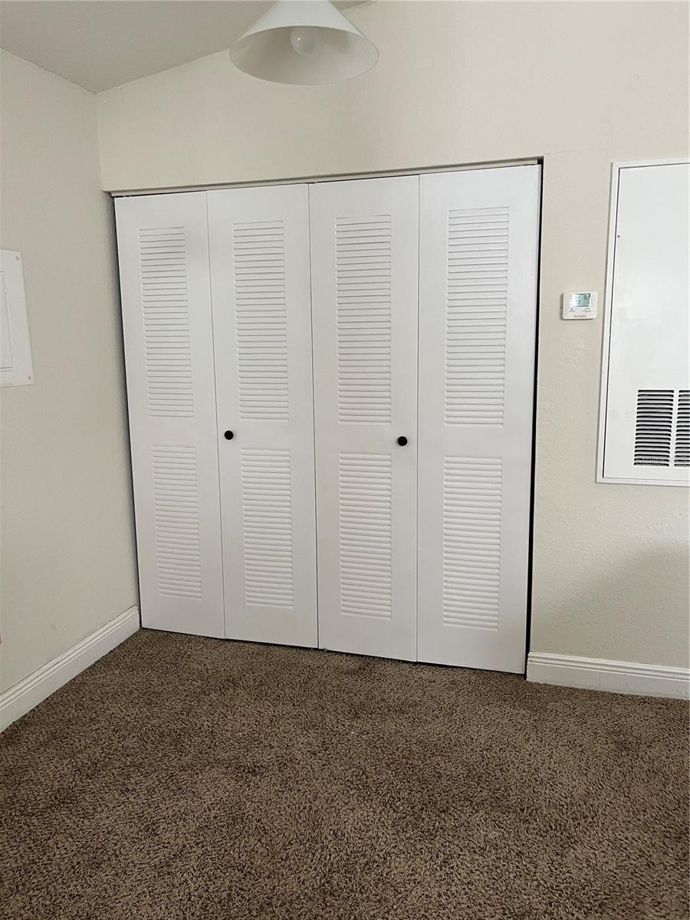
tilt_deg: -7.5
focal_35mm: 26
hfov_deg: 53.1
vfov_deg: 67.3
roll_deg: +1.0
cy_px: 460
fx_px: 691
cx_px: 345
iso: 125
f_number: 1.6
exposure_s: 1/96
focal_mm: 5.1
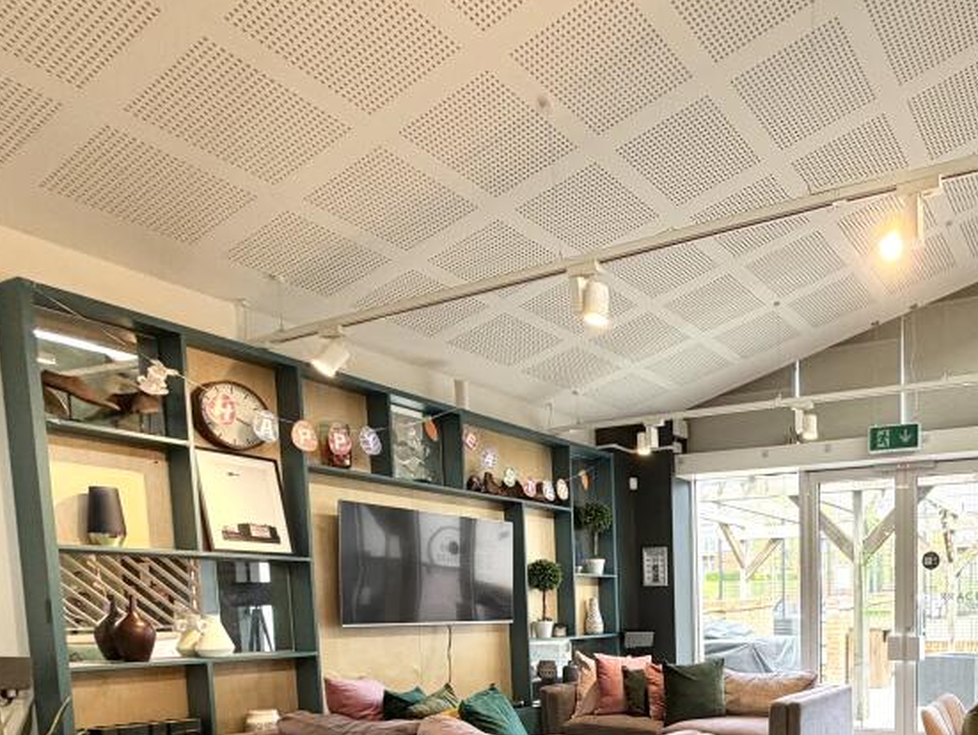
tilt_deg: -5.1
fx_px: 735
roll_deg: +0.3
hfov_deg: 59.5
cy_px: 666
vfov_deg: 47.5
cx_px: 840
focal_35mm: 26
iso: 80
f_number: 2.2
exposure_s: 1/121
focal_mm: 2.22
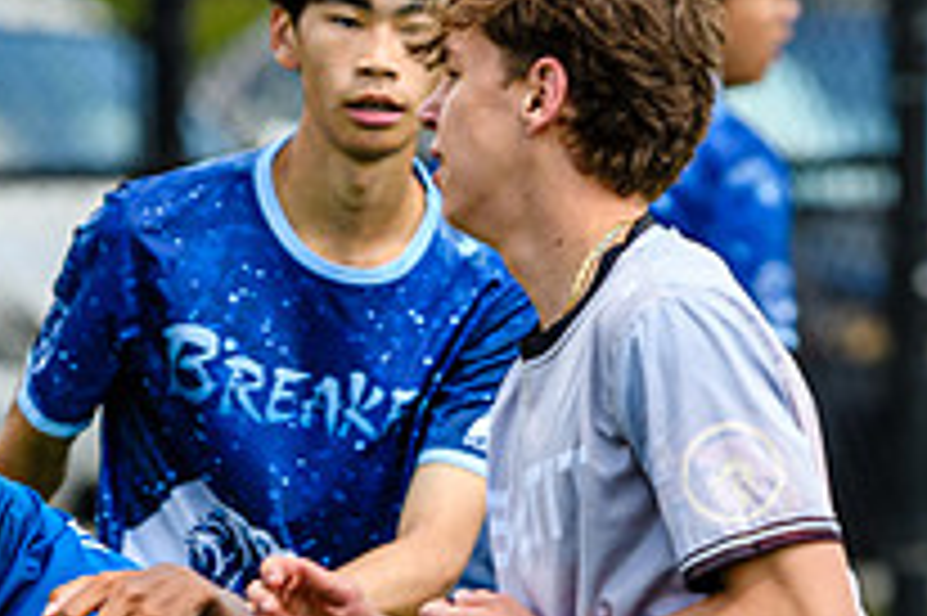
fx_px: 25188
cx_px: 590
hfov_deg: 2.1
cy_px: 472
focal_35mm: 979
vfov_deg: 1.4
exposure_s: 1/1250
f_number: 3.2
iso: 200
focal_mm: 190
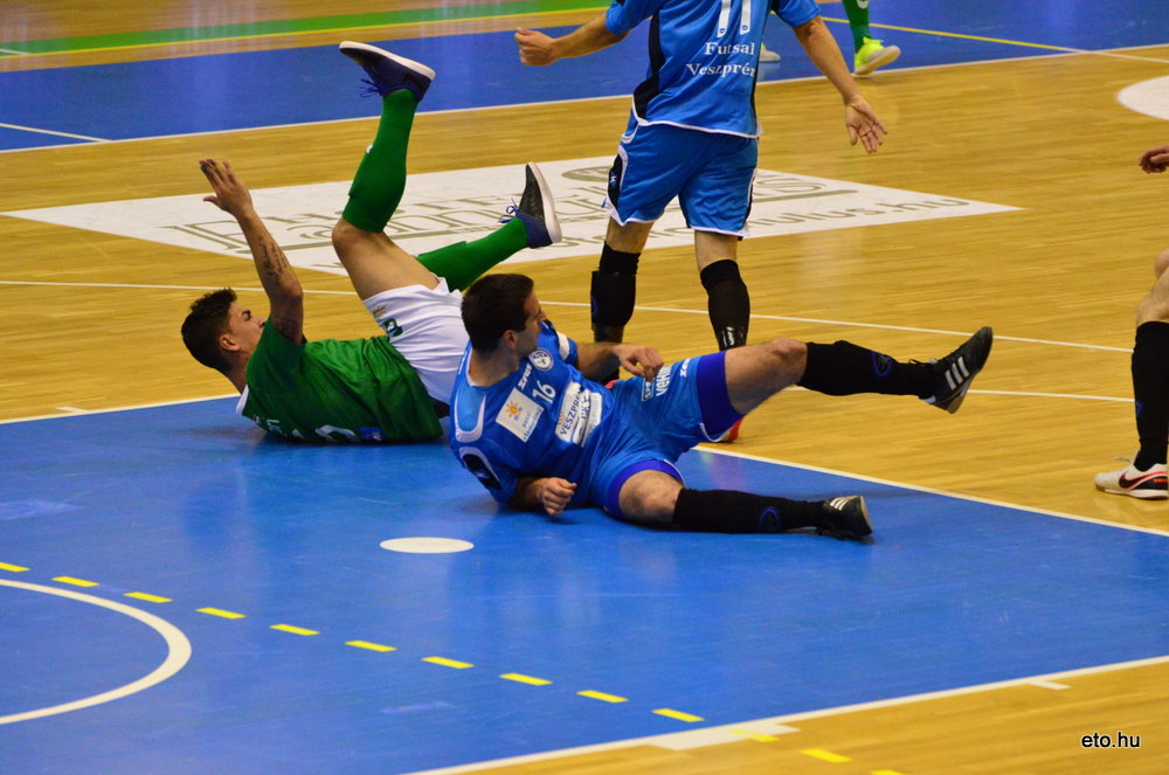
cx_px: 584
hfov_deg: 7.6
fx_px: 8752
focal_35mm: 270
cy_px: 388
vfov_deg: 5.1
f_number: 5
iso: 5000
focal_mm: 180
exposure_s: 1/500
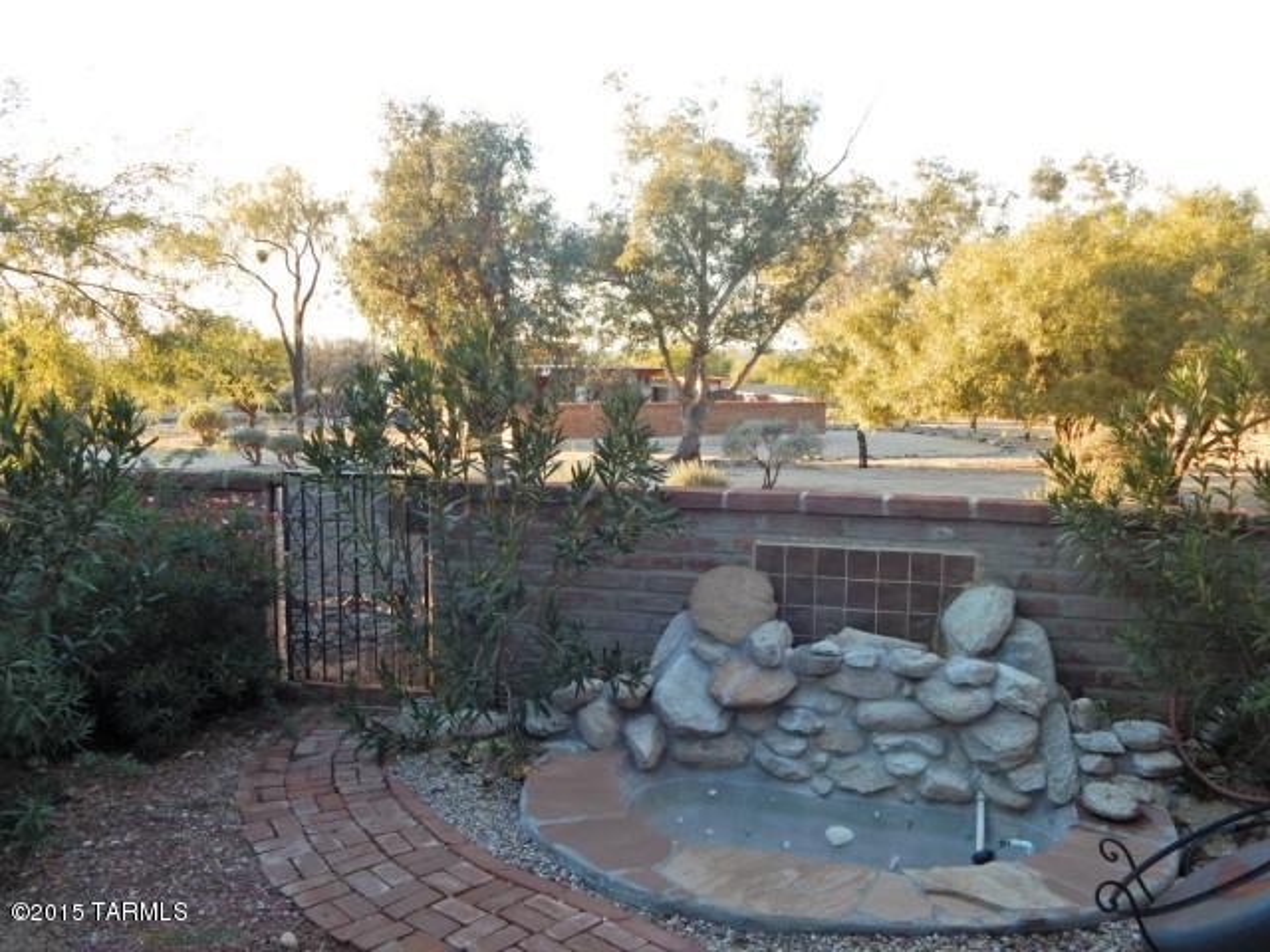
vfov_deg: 45.4
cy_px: 476
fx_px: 1137
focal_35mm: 31
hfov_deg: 58.4
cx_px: 635
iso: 125
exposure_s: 1/125
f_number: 3.2
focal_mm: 5.6
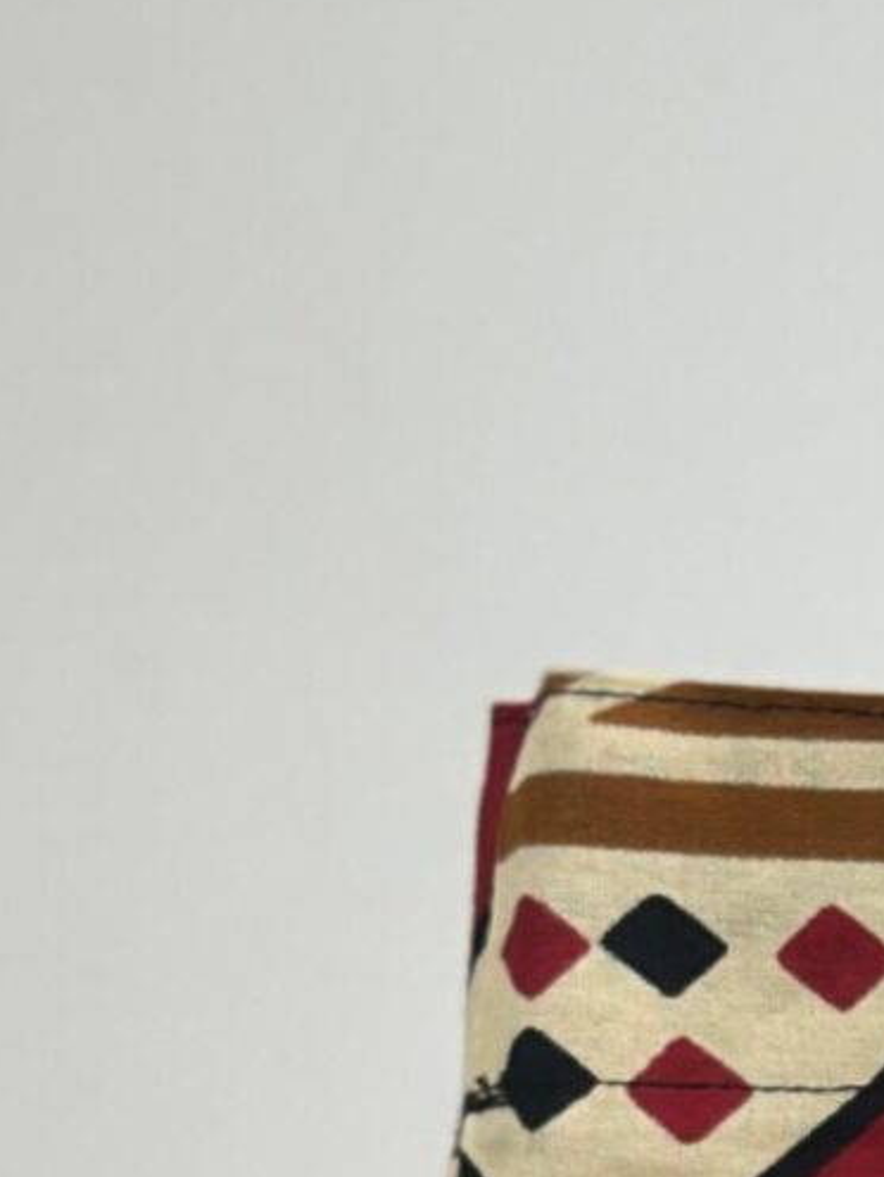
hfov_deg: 5.8
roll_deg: -1.5
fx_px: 8433
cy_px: 2095
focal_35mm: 248
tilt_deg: -4.8
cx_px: 2167
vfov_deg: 7.7
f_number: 1.78
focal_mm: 6.86
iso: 64
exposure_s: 1/104
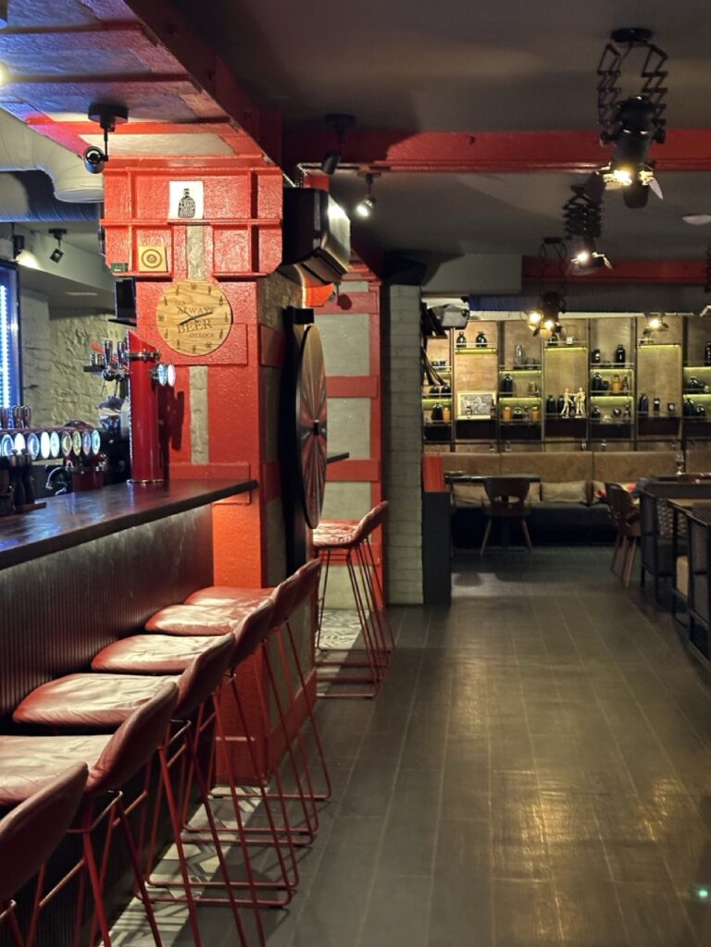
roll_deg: +0.9
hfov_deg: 30.3
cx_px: 356
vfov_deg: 39.7
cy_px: 474
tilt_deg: -4.0
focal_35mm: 48
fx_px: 1315
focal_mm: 6.86
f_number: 1.78
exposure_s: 1/25
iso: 500
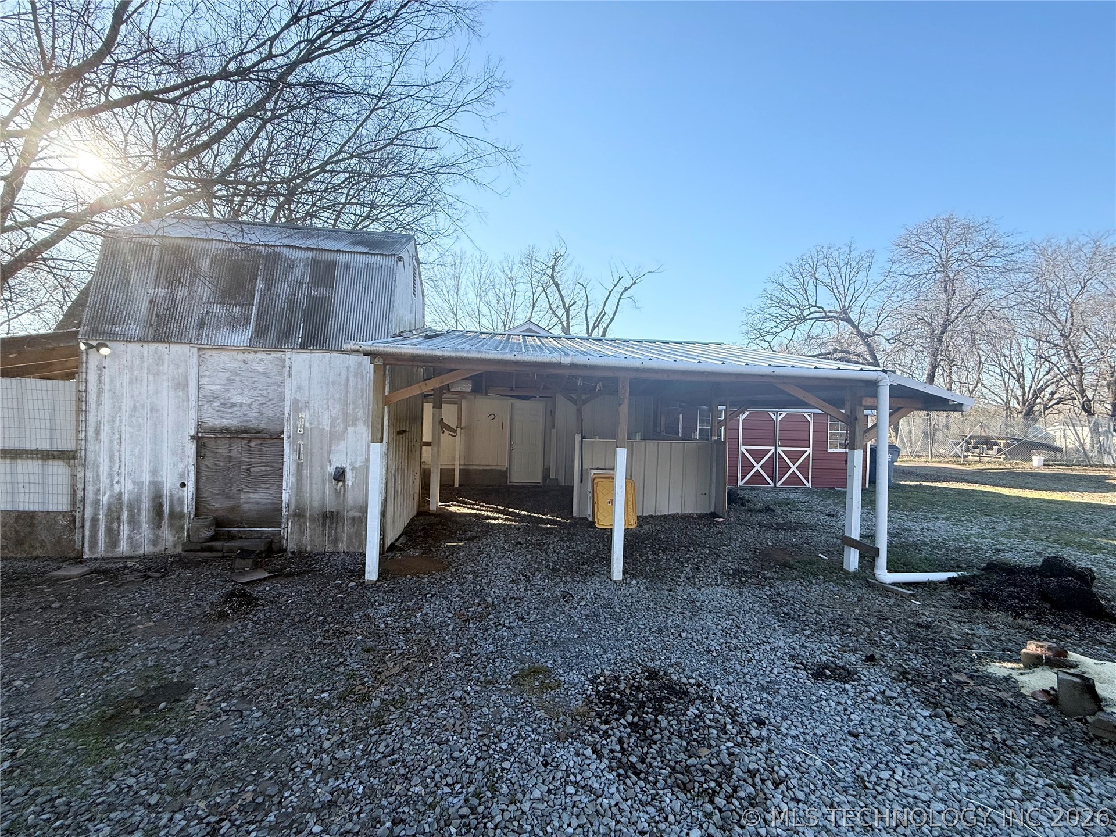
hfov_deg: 102.1
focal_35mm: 14
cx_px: 558
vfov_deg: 85.7
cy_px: 418
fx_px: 451
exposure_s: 1/619
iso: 64
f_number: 2.2
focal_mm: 2.22
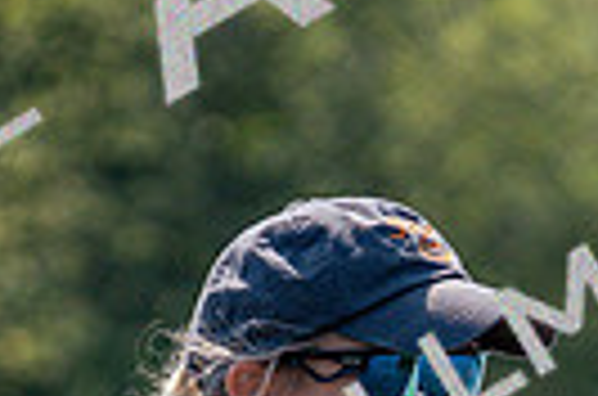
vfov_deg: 1.6
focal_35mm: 875
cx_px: 396
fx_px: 14500
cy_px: 763
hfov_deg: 2.4
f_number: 5.6
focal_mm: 200
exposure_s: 1/2000
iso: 320
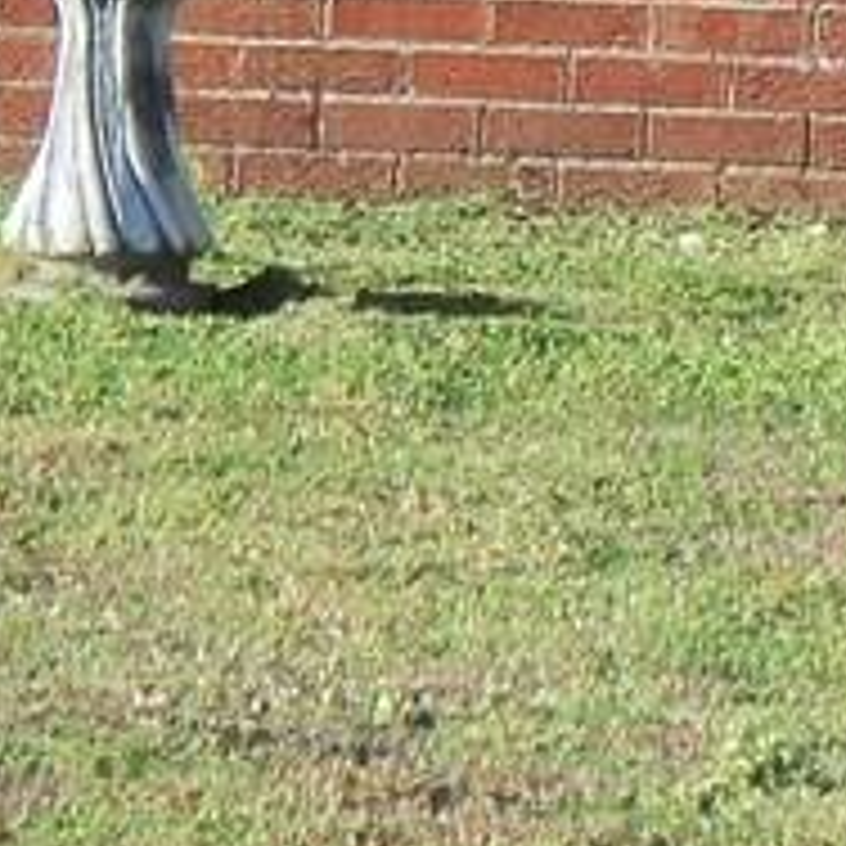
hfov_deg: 2.7
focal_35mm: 635
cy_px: -680
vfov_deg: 2.7
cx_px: 2286
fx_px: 17558
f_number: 4.7
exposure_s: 1/200
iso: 64
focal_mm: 23.7
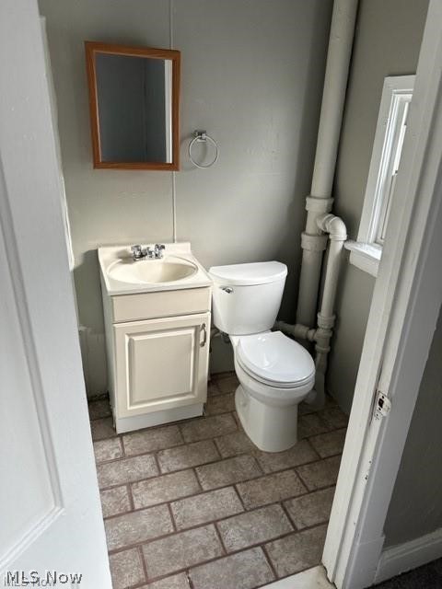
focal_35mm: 24
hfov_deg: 56.8
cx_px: 221
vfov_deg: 71.6
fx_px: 409
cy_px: 294
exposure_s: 1/121
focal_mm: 6.86
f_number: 1.78
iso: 200
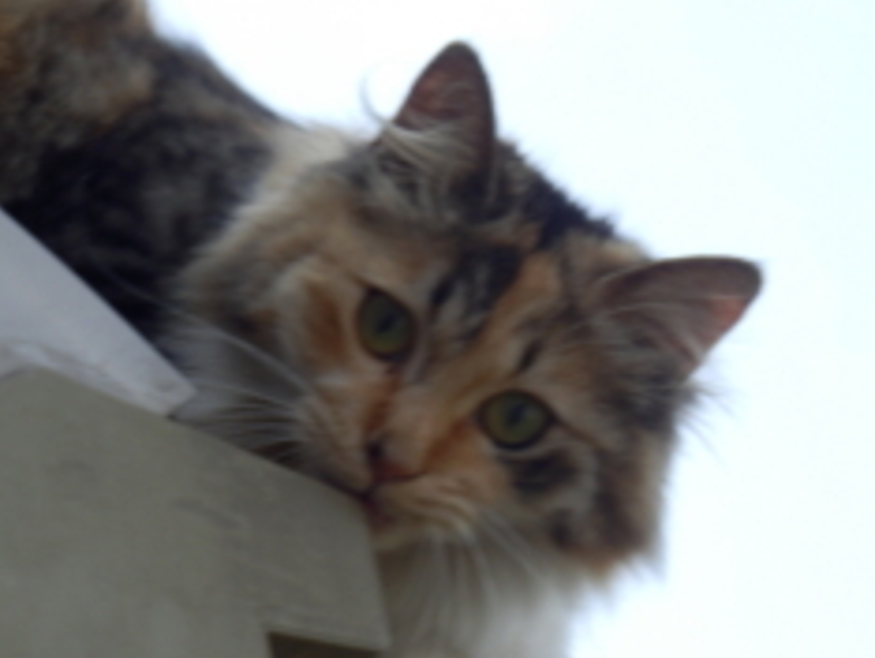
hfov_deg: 10.0
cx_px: 299
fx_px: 5010
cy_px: 546
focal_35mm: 198
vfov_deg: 7.5
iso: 80
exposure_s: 1/160
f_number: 5.2
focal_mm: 20.9
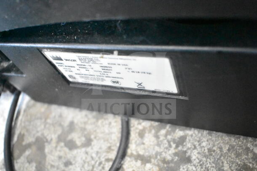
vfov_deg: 38.4
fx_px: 246
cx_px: 128
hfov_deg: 55.1
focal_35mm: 34
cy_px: 86
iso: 18000
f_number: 3.8
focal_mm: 23
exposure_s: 1/40
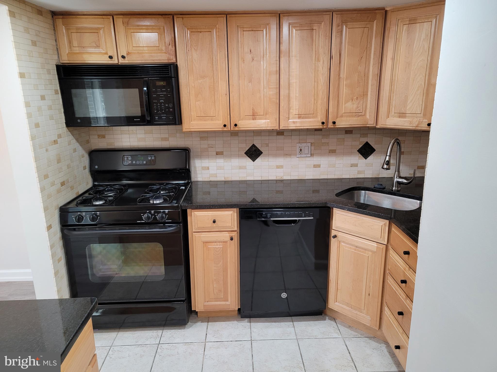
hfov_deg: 69.4
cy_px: 186
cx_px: 248
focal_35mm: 25
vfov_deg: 54.9
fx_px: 359
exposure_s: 1/119
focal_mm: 7
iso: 320
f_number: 1.8
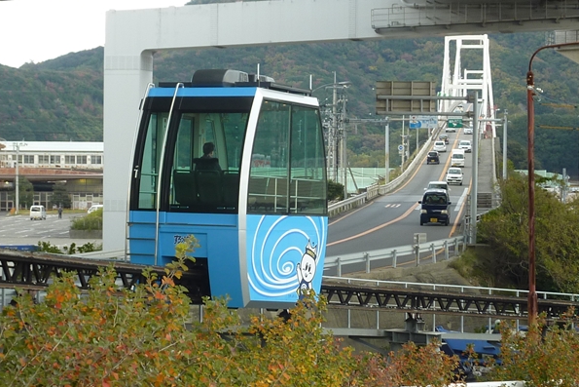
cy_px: 164
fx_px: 1673
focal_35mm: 104
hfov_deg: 19.6
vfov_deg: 13.2
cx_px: 301
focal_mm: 8.5
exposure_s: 1/80
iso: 80
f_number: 3.8
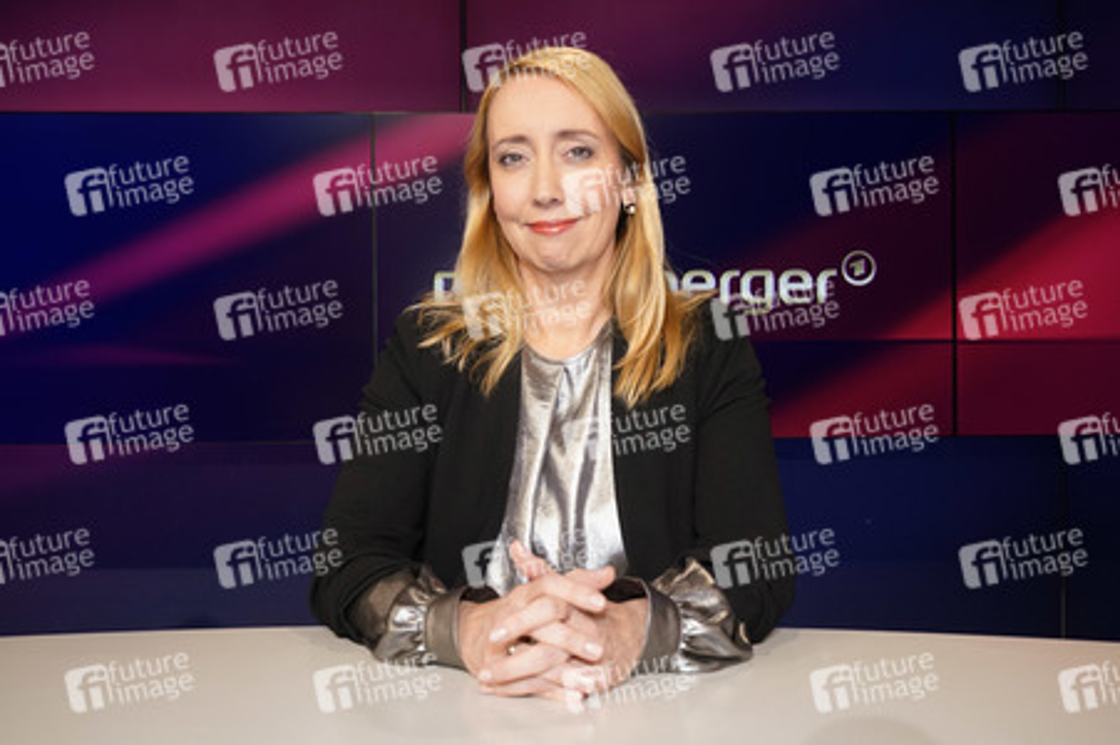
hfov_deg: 58.8
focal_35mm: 32
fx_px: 995
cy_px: 372
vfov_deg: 41.1
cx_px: 560
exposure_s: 1/160
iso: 2000
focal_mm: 32
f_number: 5.6
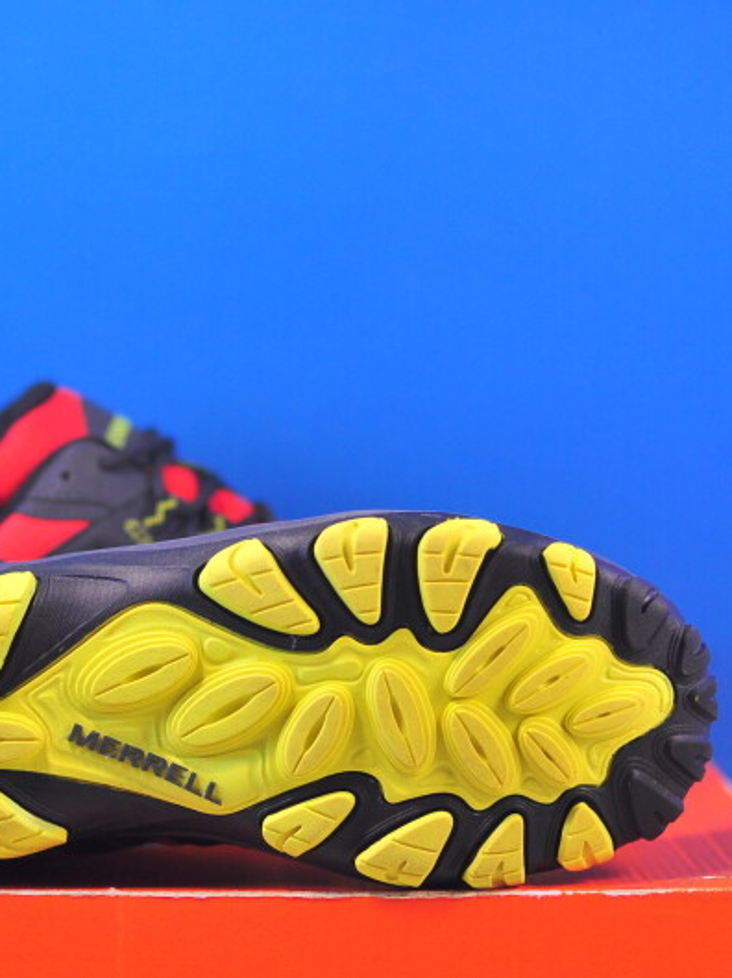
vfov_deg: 18.1
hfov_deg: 13.5
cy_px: 489
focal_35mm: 109
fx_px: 3077
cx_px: 211
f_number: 2.2
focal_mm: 50
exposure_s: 1/320
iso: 250
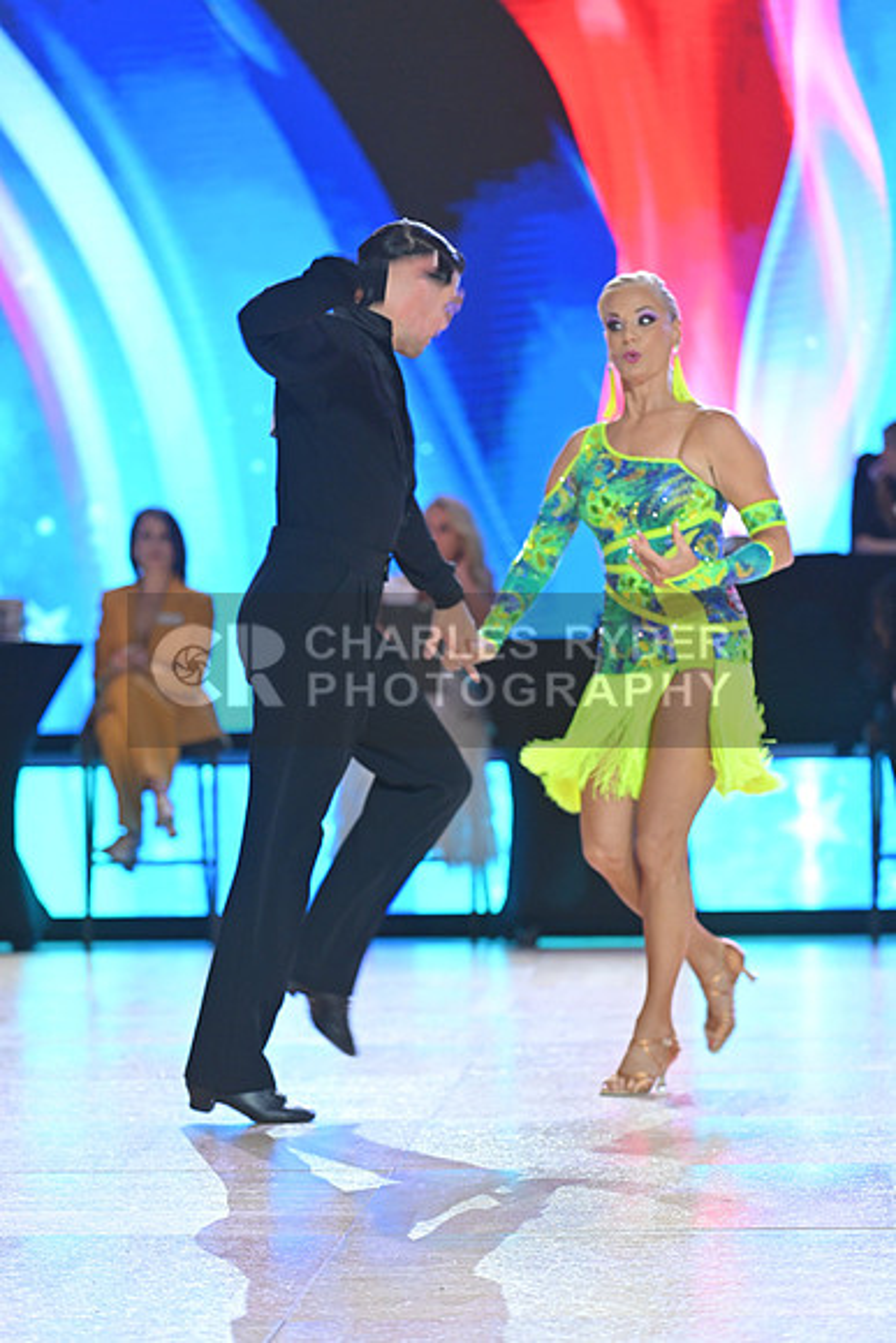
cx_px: 448
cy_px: 672
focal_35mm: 140
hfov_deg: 9.8
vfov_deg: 14.7
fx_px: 5223
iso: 2000
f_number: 4
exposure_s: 1/250
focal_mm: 140
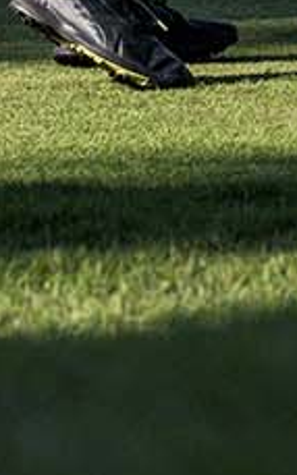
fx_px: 5806
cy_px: -921
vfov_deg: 4.5
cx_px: 588
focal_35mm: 448
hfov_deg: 2.9
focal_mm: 70
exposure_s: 1/8000
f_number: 5
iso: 560
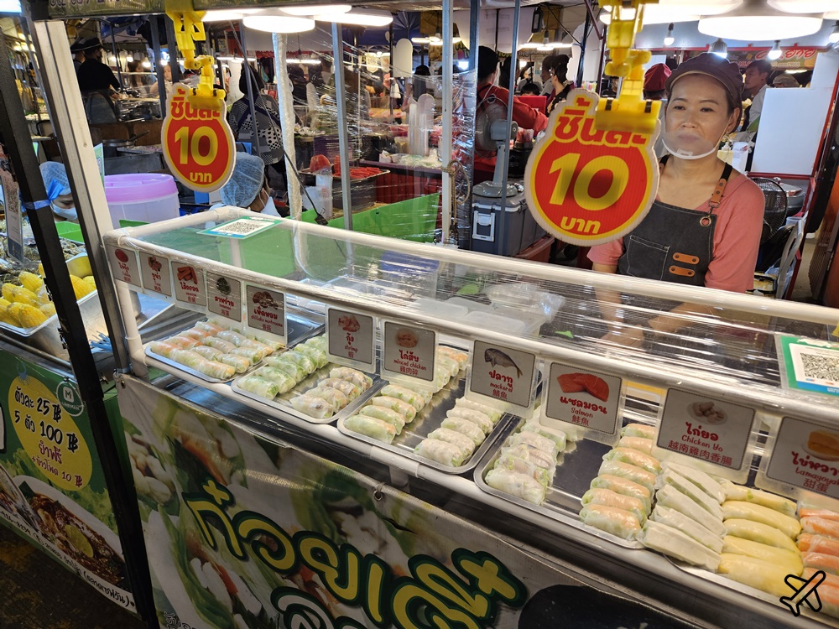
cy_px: 314
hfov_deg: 73.9
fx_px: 557
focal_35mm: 23
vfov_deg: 58.9
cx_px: 420
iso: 40
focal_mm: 5.4
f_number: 1.8
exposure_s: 1/100
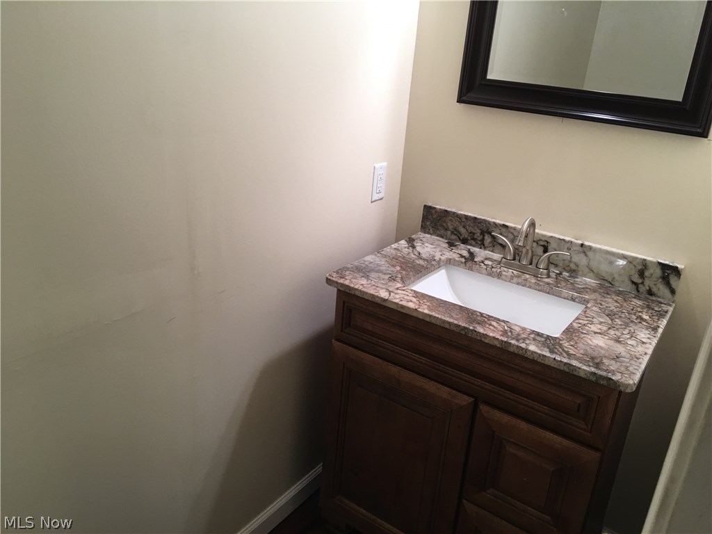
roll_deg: -4.5
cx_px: 356
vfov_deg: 48.2
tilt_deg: -20.5
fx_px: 596
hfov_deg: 61.7
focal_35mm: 29
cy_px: 267
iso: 40
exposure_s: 1/15
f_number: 2.2
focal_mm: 4.15
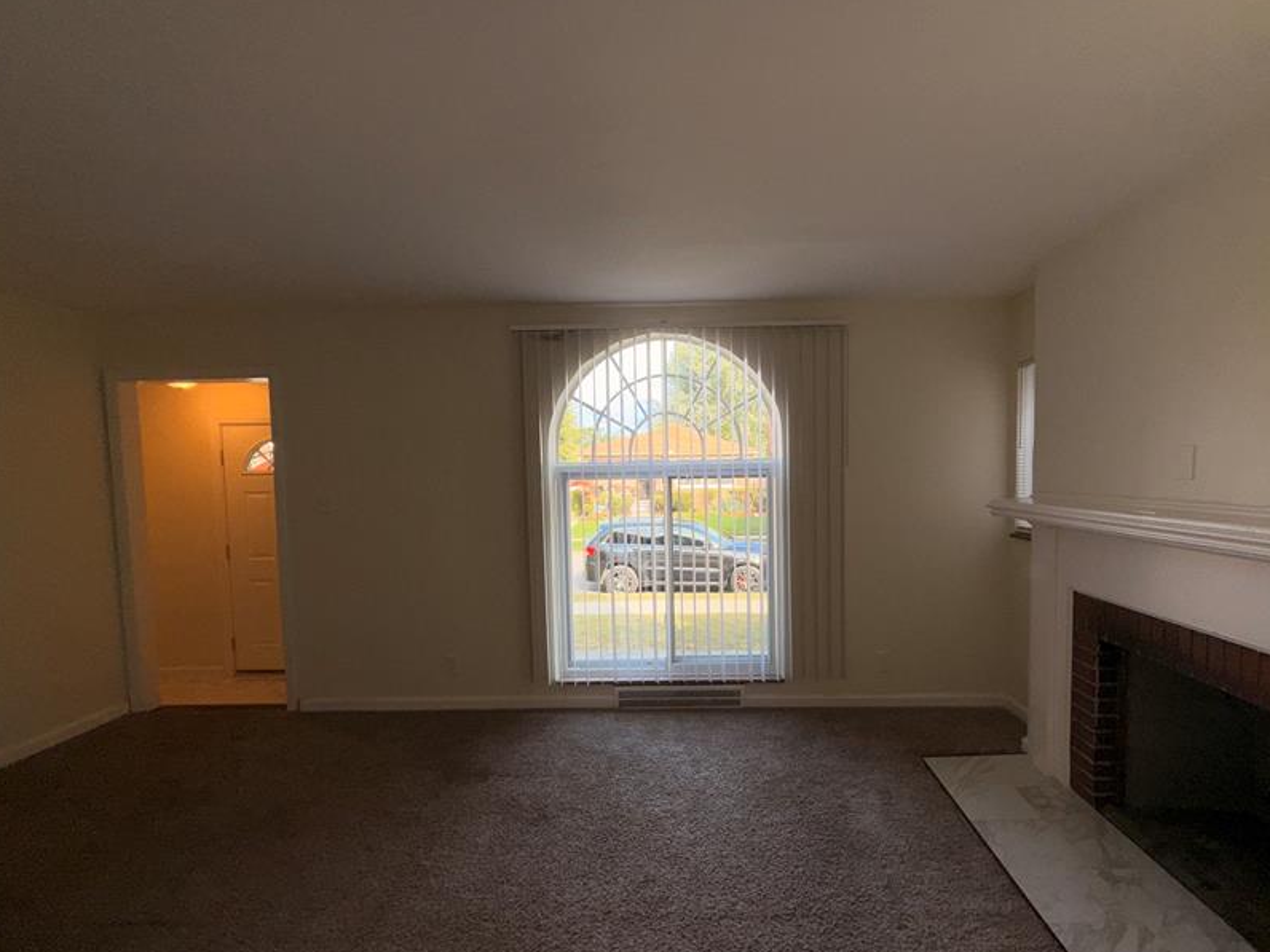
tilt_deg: -2.8
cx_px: 696
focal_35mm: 18
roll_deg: +1.1
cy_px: 517
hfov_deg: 87.5
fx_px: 660
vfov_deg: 71.5
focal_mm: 2.22
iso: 16
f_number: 2.2
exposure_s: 1/153
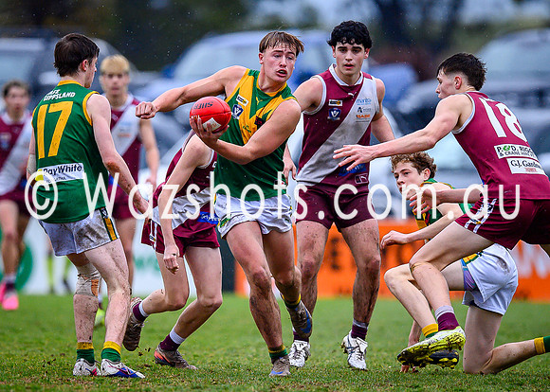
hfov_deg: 2.3
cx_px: 236
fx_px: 13970
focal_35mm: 895
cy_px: 243
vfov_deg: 1.6
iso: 1100
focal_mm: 500
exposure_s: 1/1600
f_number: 4
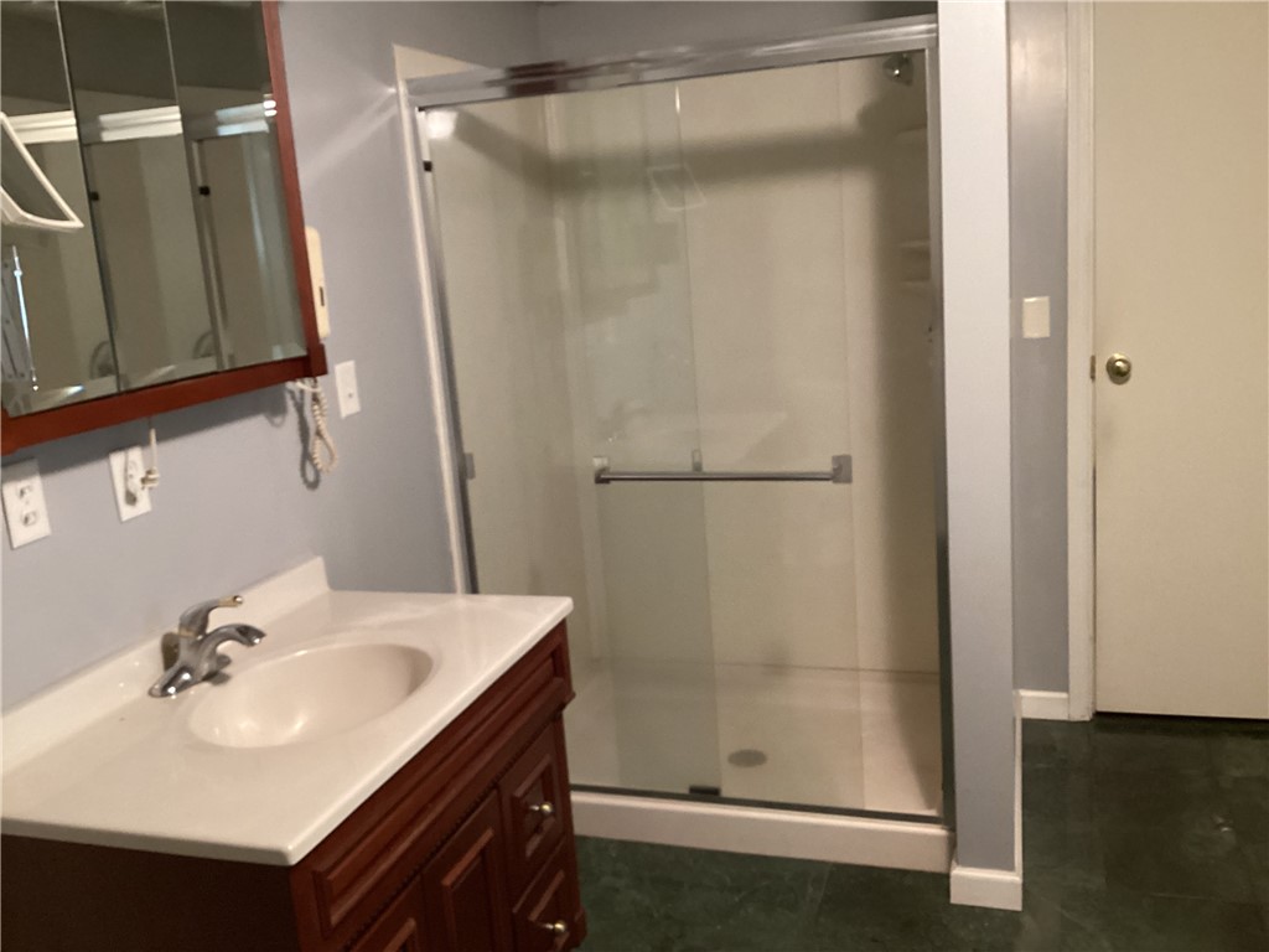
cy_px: 476
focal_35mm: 31
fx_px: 1136
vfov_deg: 45.4
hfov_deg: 58.4
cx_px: 634
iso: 400
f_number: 2.4
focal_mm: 3.3
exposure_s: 1/30
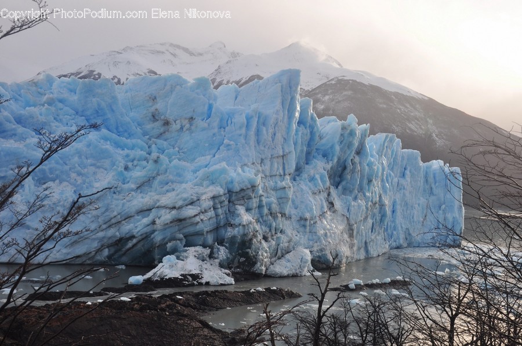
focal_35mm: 45
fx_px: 651
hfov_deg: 43.7
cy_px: 173
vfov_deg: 29.8
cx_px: 261
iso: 200
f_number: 10
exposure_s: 1/250
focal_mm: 30
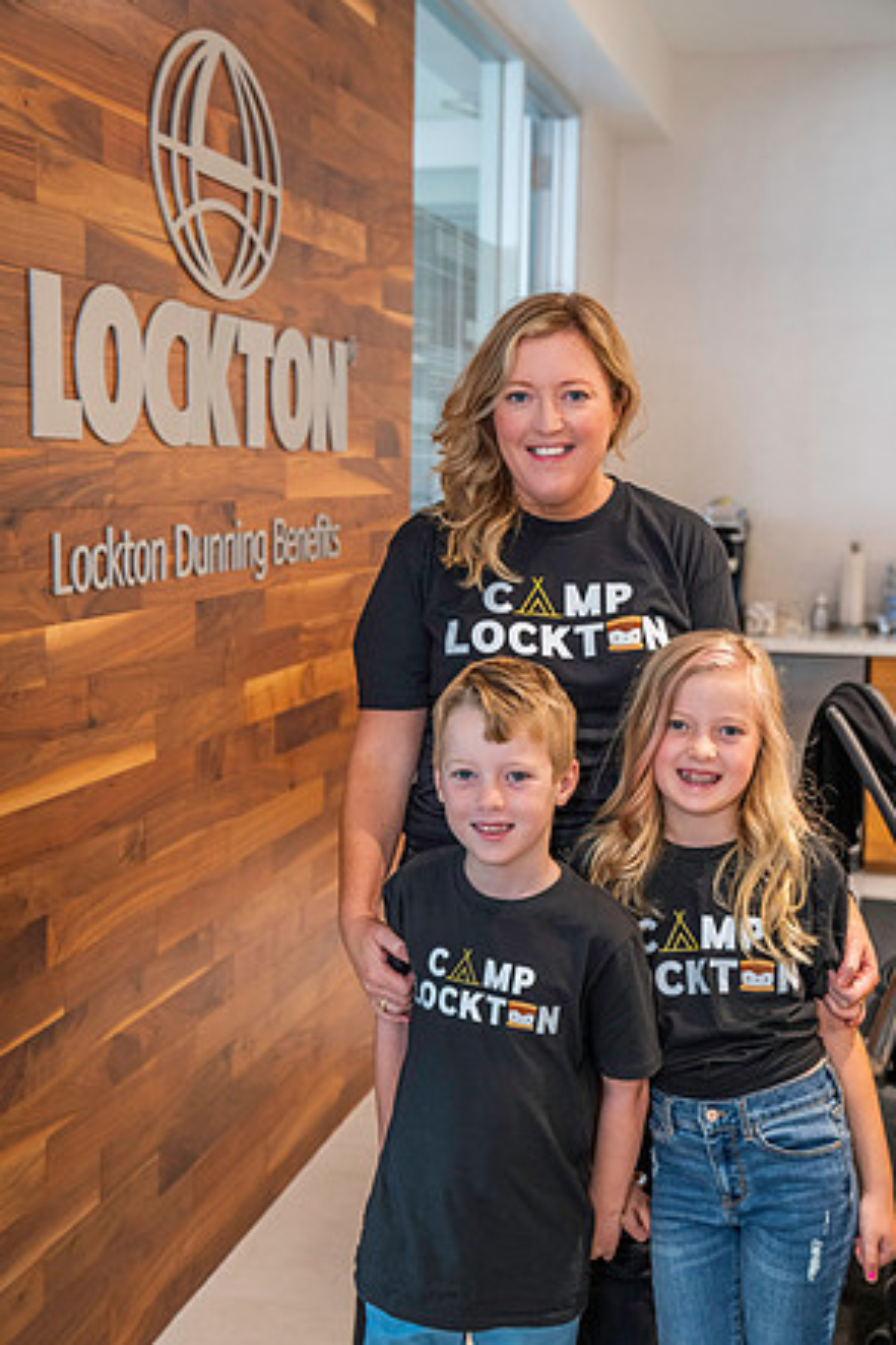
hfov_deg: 27.0
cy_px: 674
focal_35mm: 50
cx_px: 448
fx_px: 1867
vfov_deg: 39.6
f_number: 4
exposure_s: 1/160
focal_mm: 49
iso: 2500
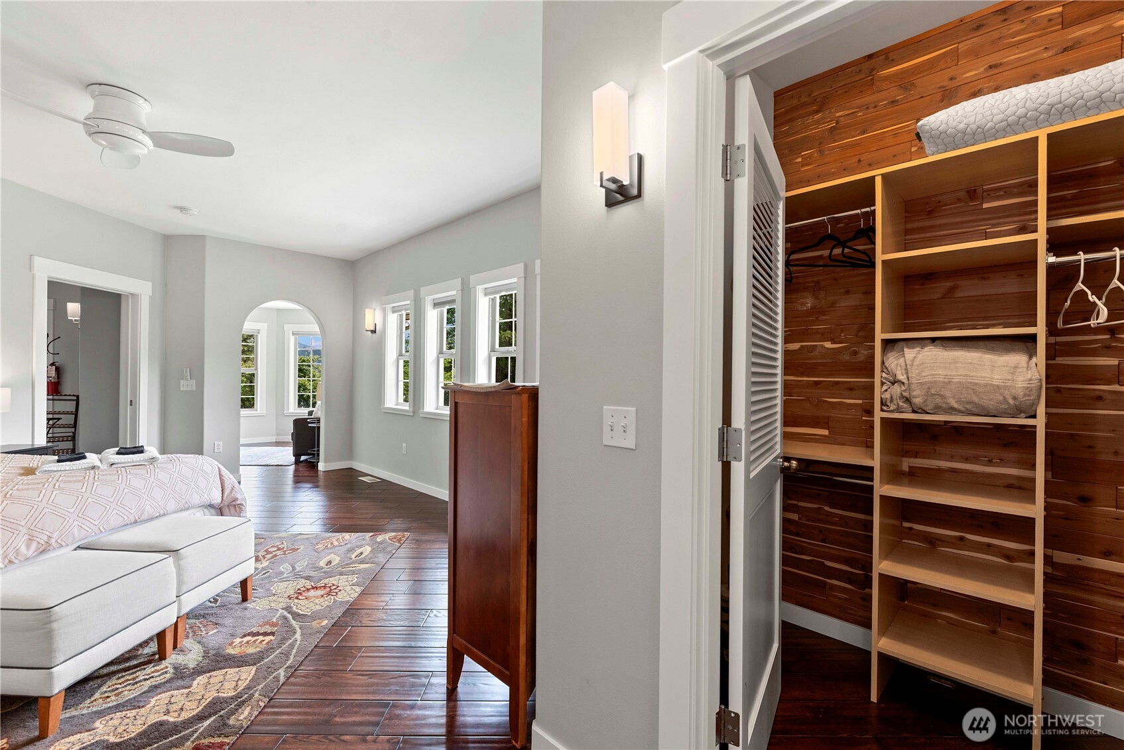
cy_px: 375
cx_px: 562
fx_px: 468
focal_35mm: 15
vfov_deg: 77.4
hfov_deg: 100.4
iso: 200
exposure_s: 1/8
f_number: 8
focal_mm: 15
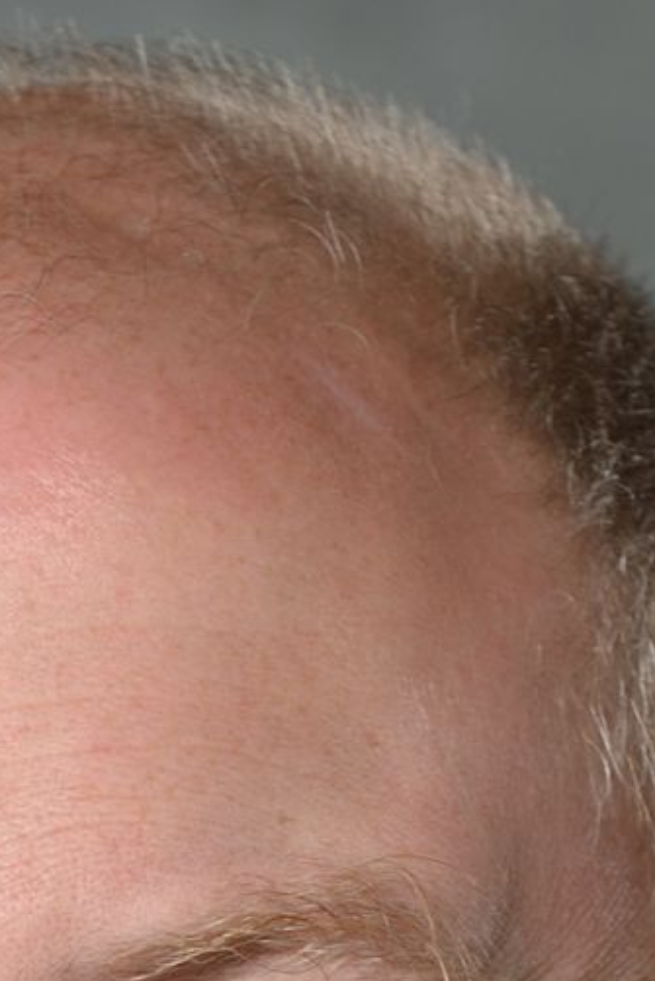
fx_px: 17917
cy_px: 2548
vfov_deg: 3.1
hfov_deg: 2.1
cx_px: -116
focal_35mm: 657
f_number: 6.3
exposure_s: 1/160
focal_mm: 110
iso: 100
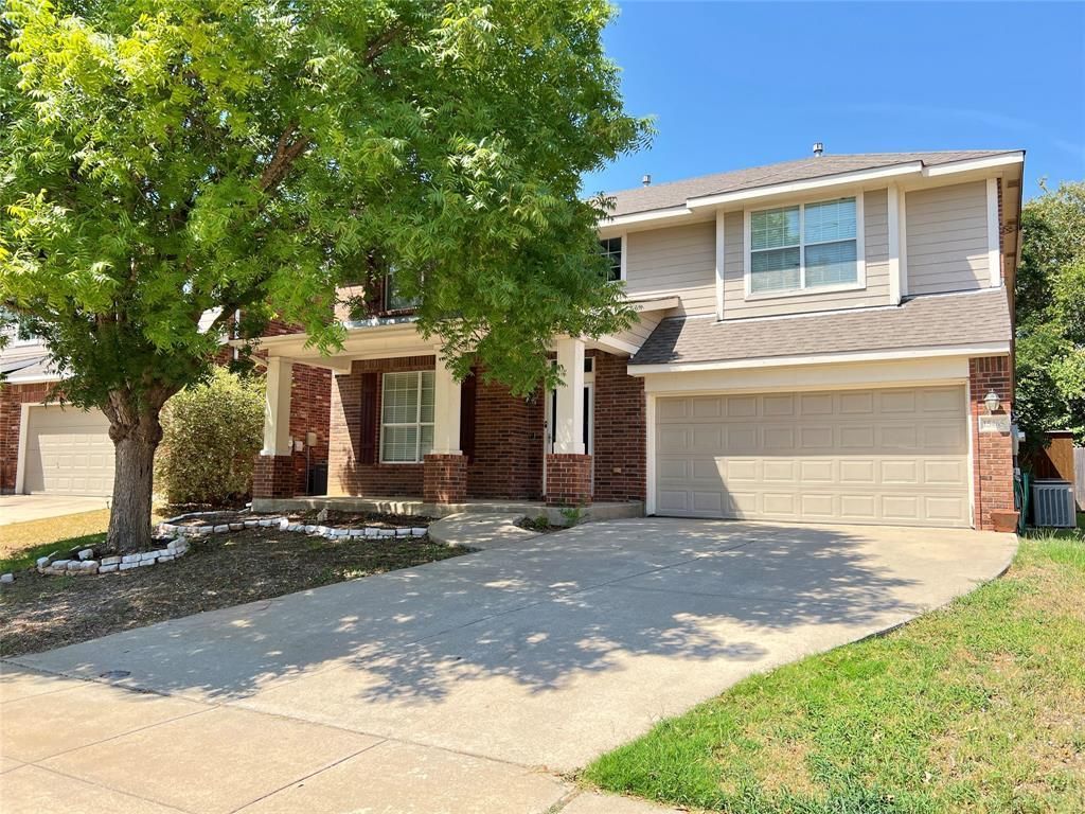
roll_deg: -1.3
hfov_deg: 67.3
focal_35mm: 26
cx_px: 542
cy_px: 407
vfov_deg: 53.1
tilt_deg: +4.8
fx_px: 815
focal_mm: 5.7
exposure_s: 1/1344
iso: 50
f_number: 1.5
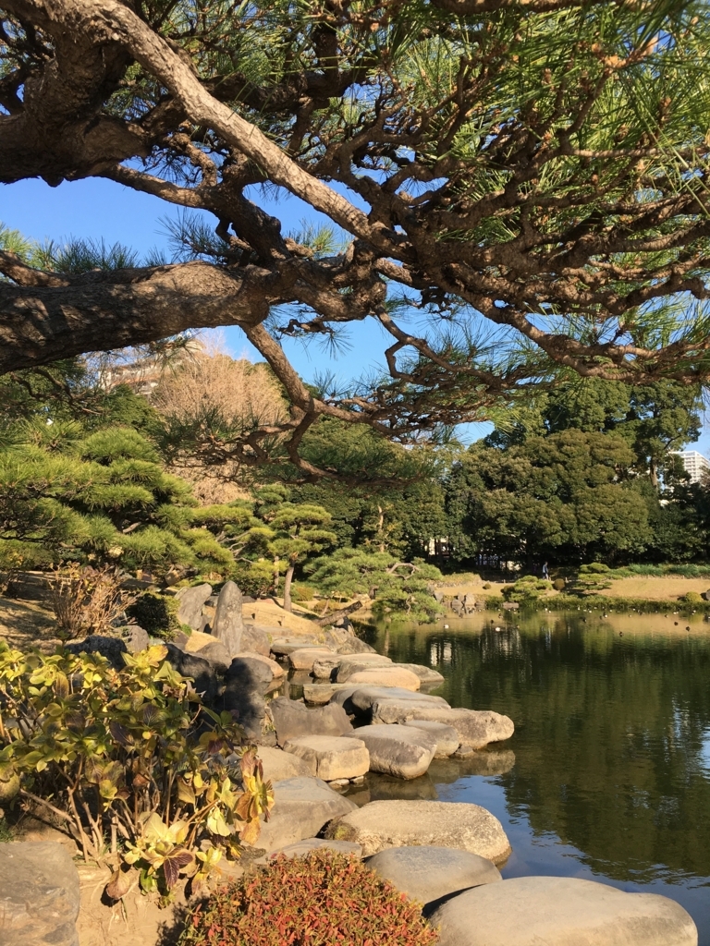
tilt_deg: +8.5
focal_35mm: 29
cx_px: 355
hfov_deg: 48.2
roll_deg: +0.5
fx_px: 793
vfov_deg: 61.7
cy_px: 473
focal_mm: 4.15
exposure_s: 1/725
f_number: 2.2
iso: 25
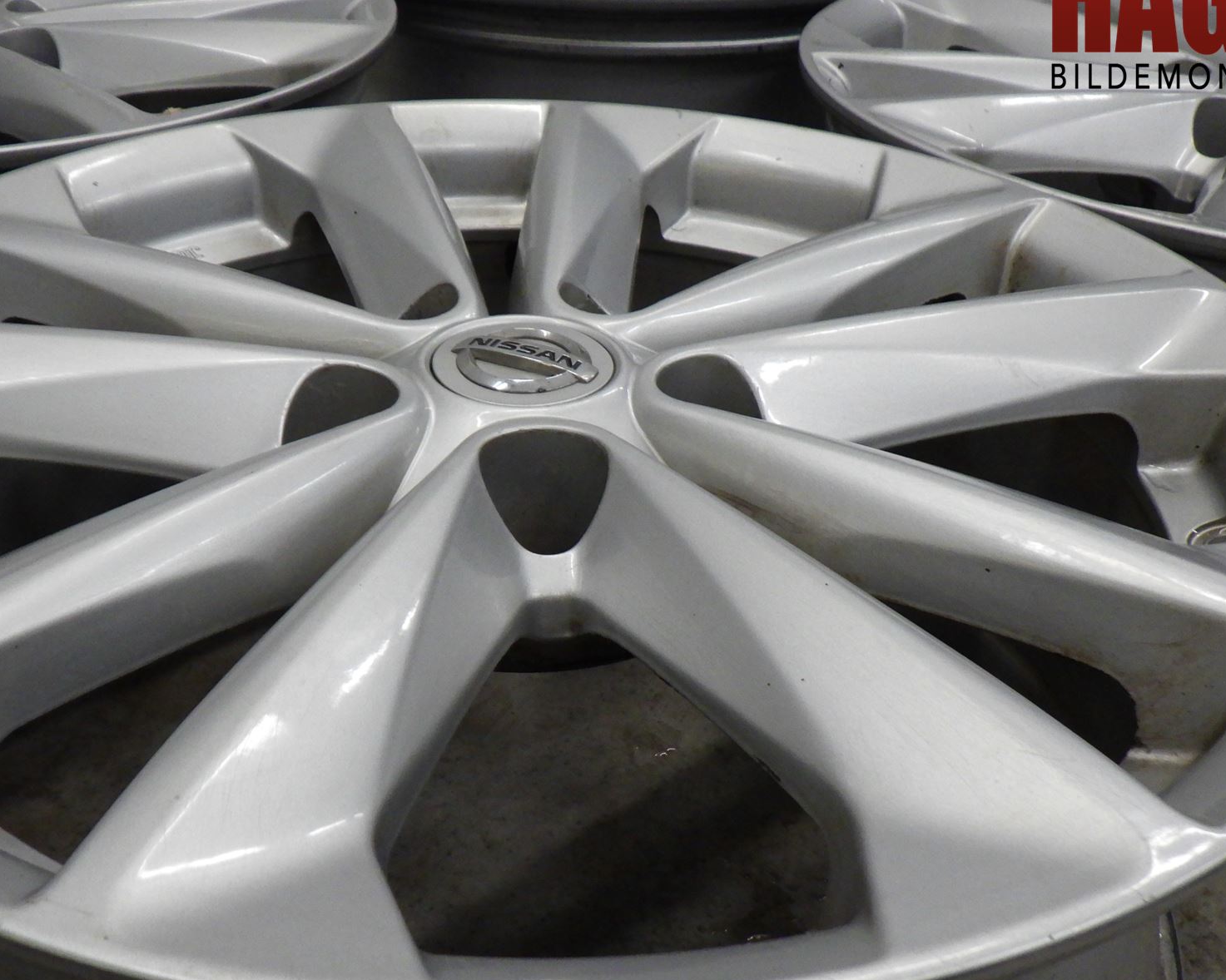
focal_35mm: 38
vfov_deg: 39.1
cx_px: 531
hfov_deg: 47.8
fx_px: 1379
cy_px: 545
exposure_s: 1/40
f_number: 3.5
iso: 160
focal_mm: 5
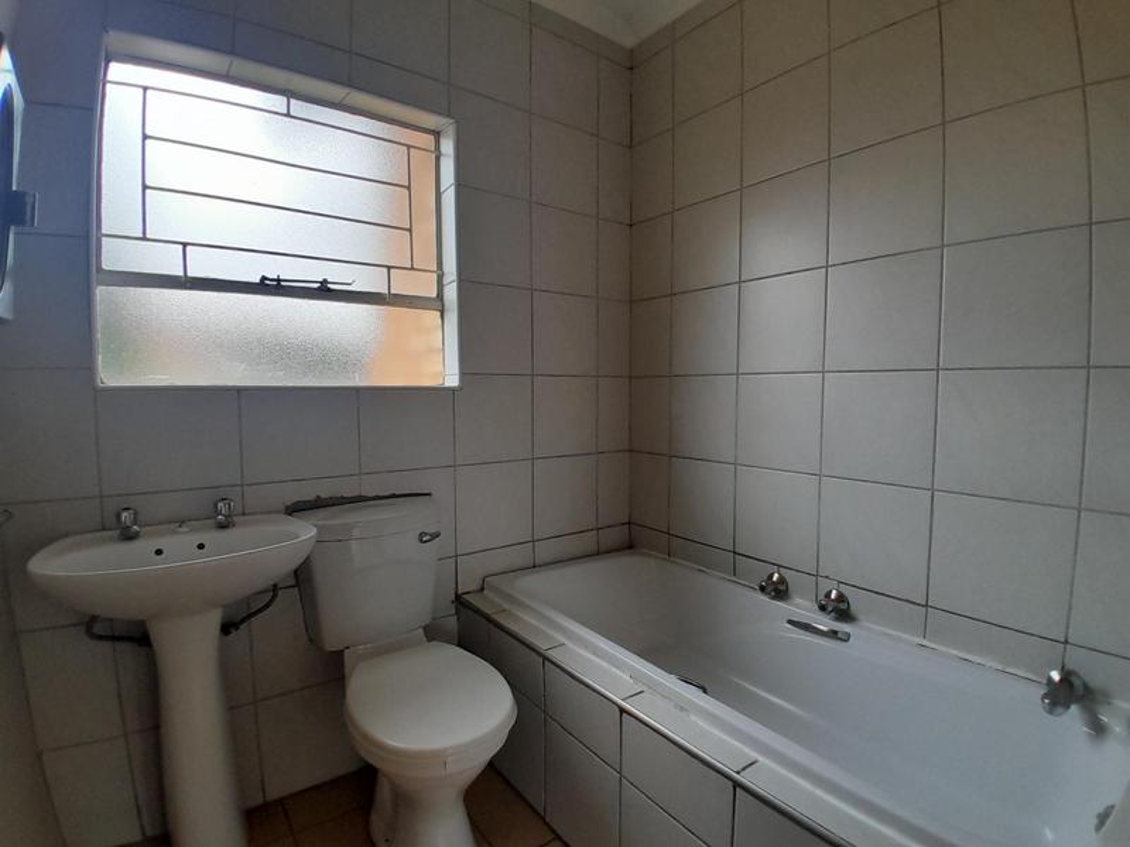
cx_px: 565
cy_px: 424
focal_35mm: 17
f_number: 2.2
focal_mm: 1.46
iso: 40
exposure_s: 1/50
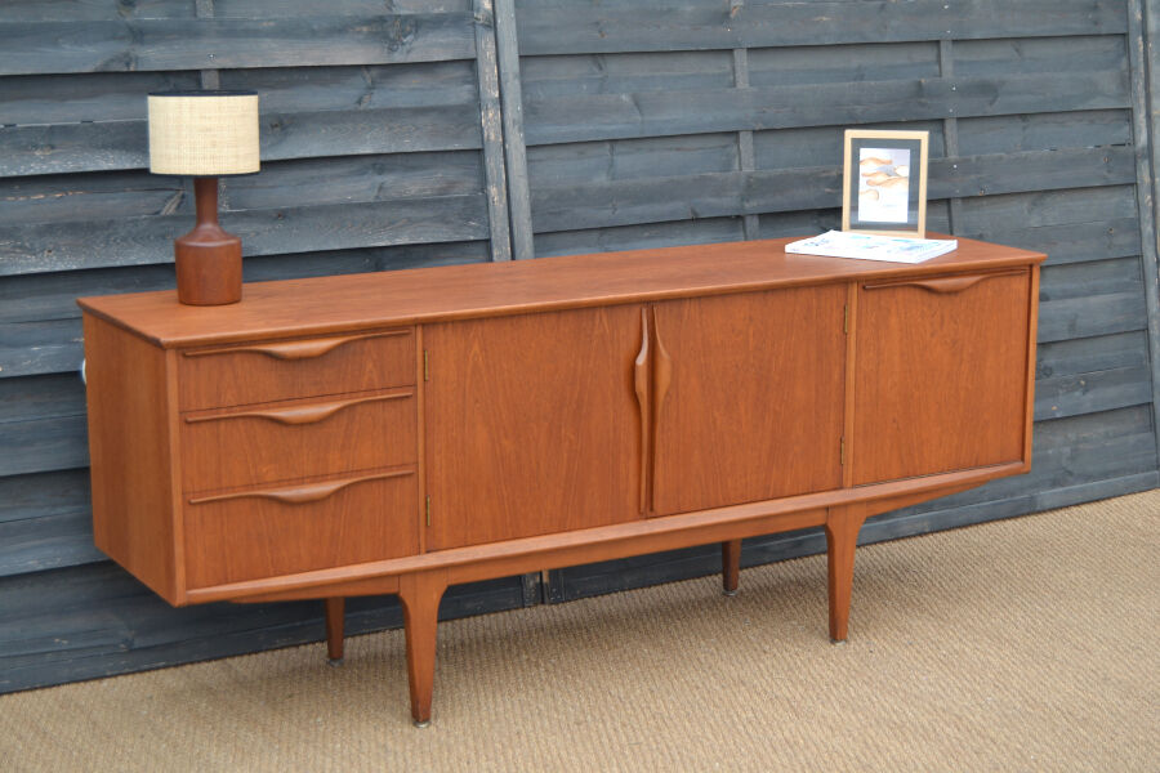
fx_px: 2175
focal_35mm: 68
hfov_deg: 29.9
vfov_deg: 20.2
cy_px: 386
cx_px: 580
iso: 250
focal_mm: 45
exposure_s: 1/125
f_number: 5.6
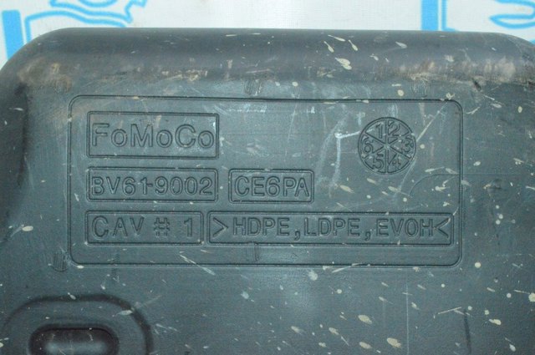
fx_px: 646
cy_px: 178
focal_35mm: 44
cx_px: 268
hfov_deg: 45.0
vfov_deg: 30.8
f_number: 29
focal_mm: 29
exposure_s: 1/80
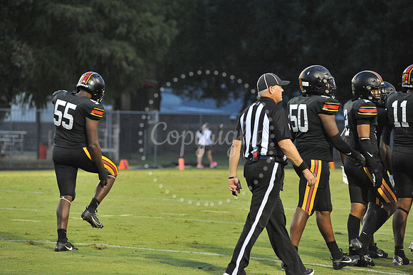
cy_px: 138
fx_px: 2293
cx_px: 206
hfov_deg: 10.3
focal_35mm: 200
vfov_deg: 6.9
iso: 6400
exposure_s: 1/250
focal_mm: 200
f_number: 5
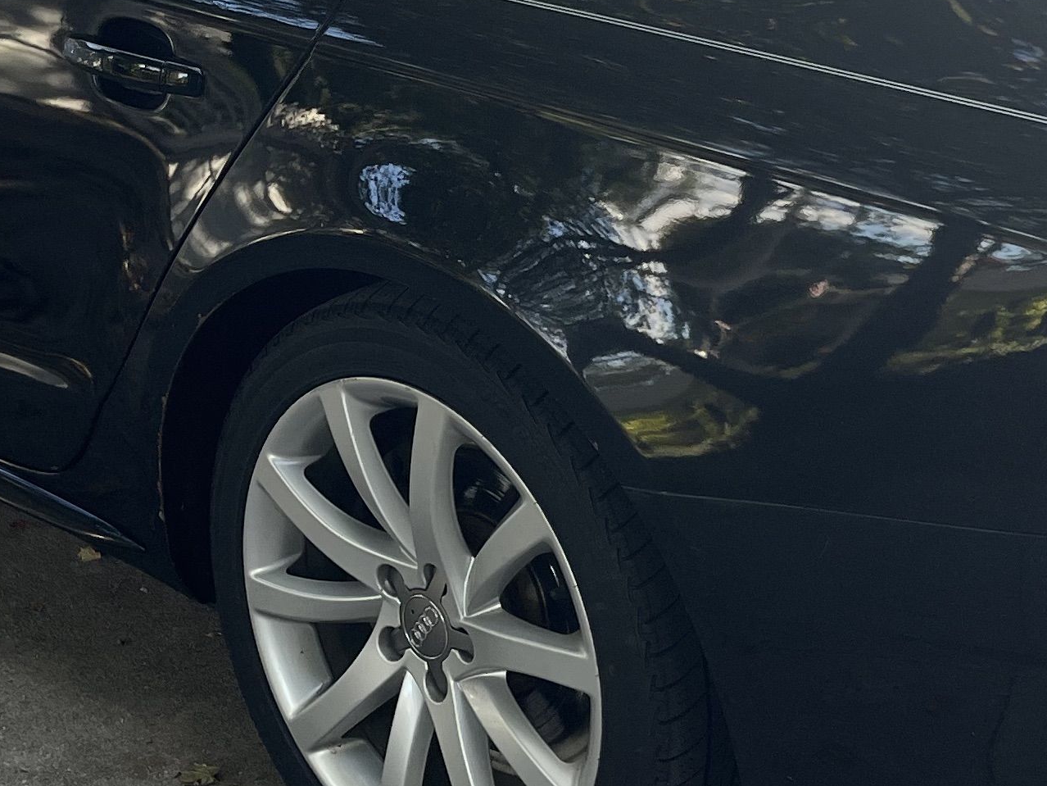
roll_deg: +1.3
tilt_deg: -15.2
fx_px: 2481
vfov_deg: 17.9
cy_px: 181
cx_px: 490
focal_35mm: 82
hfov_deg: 23.8
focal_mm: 5.1
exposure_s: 1/380
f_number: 1.6
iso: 50
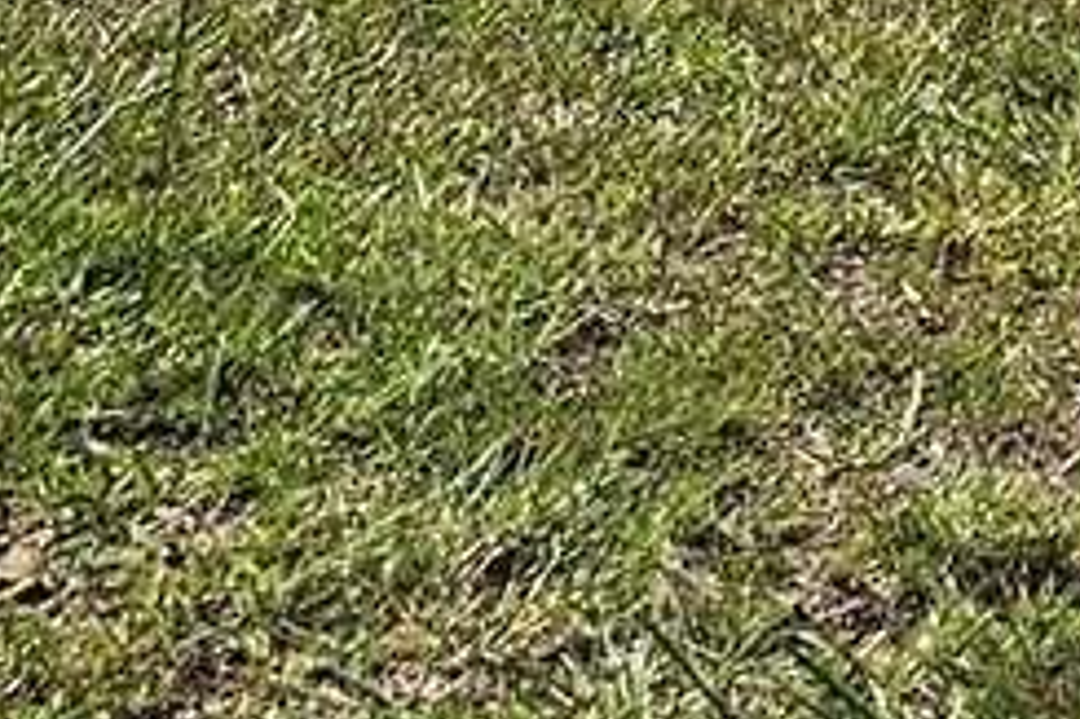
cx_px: 2275
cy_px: -1434
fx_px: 6745
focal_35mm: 225
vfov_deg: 5.7
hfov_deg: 8.6
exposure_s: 1/1501
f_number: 1.7
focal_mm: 6.3
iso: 10
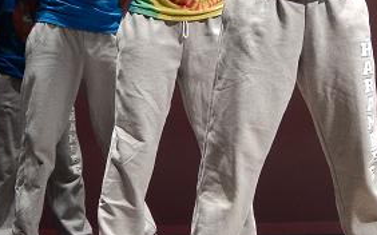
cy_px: -2
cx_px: 188
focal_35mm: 224
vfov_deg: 5.8
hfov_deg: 9.4
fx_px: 2301
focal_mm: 15.3
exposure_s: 1/30
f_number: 4.3
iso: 250
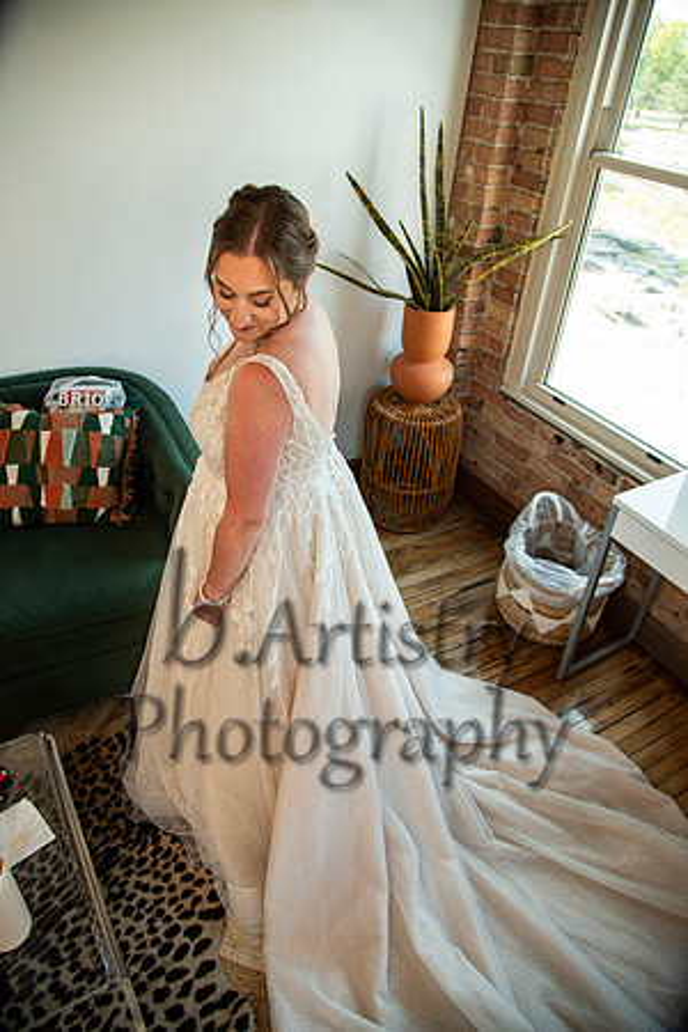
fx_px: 688
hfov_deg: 53.1
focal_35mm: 24
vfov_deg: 73.7
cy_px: 516
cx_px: 344
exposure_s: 1/125
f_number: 4
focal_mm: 24
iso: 400
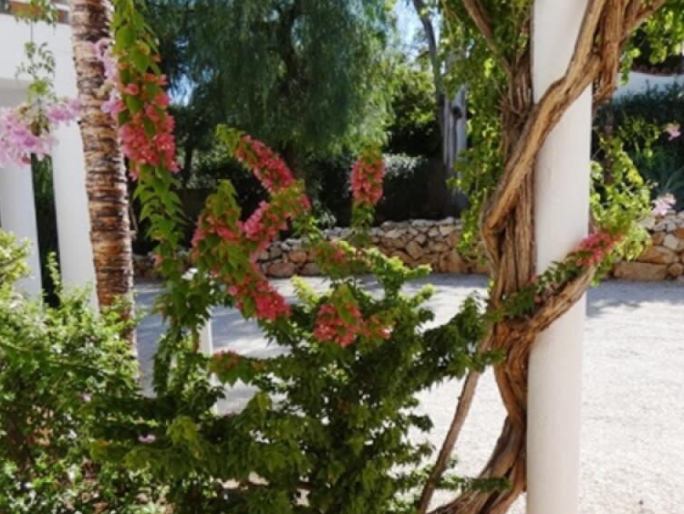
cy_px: 294
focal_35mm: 32
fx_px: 633
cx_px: 356
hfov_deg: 56.8
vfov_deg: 44.1
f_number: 2.8
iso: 80
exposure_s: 1/1000
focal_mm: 3.6
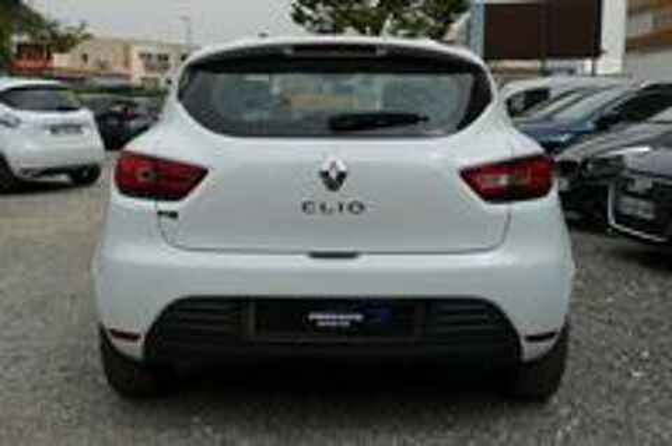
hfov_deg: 44.5
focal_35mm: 44
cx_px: 336
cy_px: 223
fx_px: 820
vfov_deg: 30.4
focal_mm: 16
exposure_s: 1/1600
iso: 125
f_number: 3.5
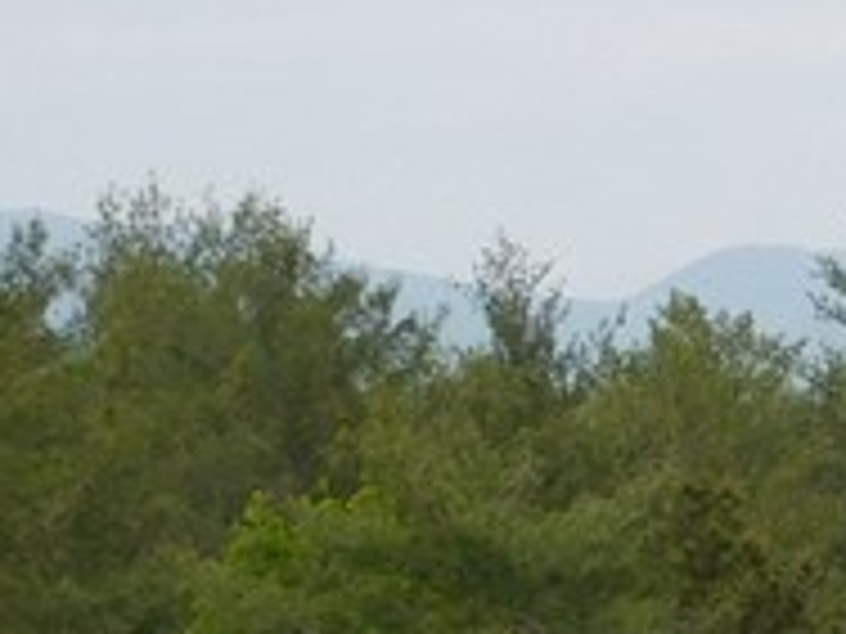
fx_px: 10656
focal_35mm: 436
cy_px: 634
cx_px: 2016
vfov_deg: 3.4
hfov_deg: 4.4
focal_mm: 14.2
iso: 125
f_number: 4.4
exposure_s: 1/800
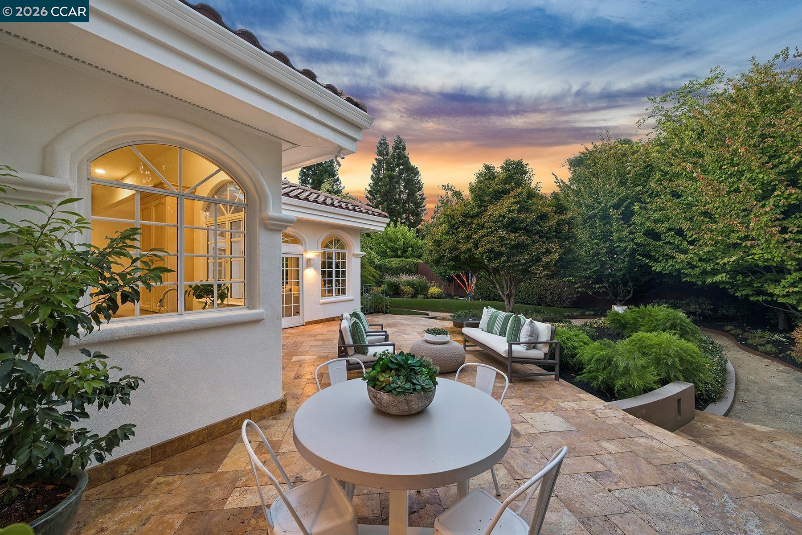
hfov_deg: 104.3
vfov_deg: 81.2
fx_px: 312
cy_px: 268
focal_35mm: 14
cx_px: 401
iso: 500
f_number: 10
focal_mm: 14
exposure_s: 1/5
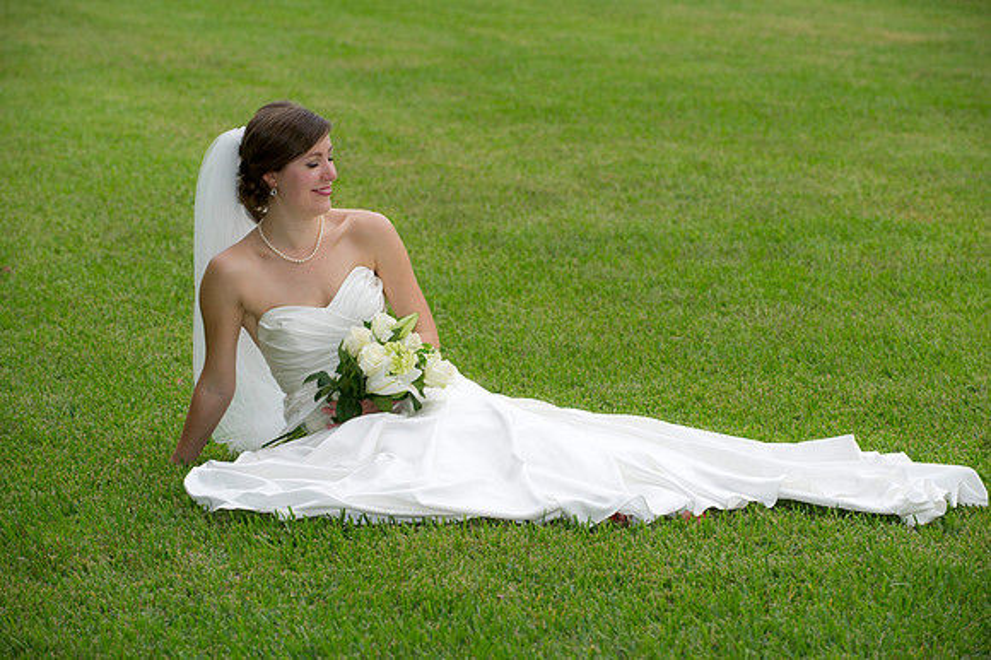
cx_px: 496
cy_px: 330
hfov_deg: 16.4
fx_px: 3439
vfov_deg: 11.0
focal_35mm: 125
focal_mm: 125
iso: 400
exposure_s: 1/250
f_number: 4.5
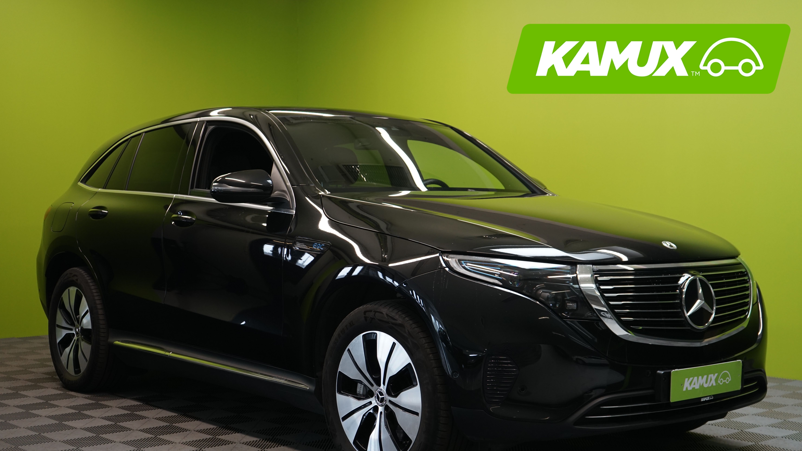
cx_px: 405
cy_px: 269
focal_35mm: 51
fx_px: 1085
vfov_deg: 23.5
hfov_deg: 40.6
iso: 640
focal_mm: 48
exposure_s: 1/30
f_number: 4.5
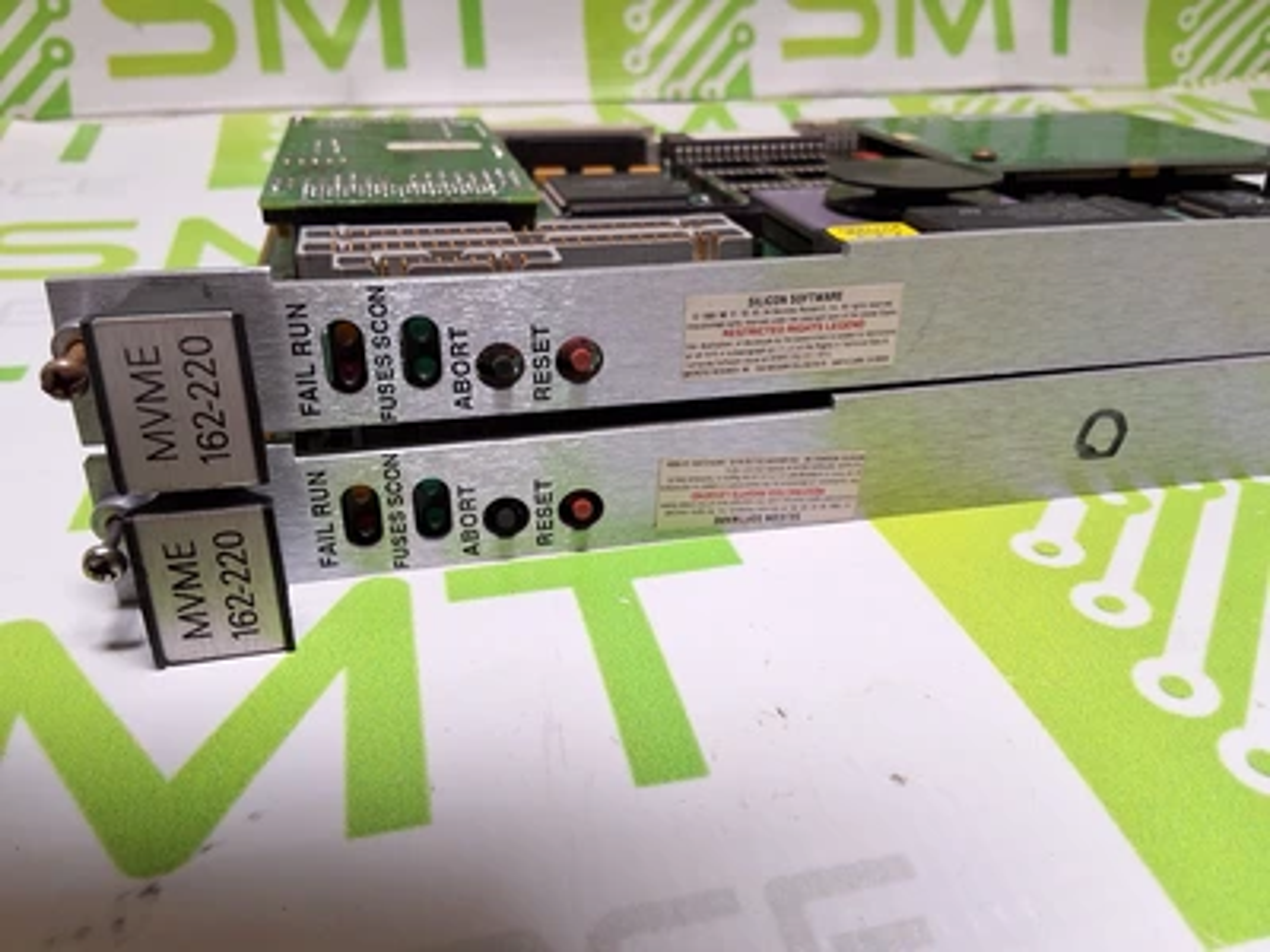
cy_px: 476
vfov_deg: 49.7
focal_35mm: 28
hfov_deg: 63.4
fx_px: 1027
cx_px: 635
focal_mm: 2.91
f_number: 1.9
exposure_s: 1/120
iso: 64
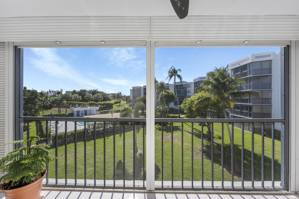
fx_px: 116
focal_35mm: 14
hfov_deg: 104.3
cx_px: 150
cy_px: 100
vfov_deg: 81.2
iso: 200
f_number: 8
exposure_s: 1/160
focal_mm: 14
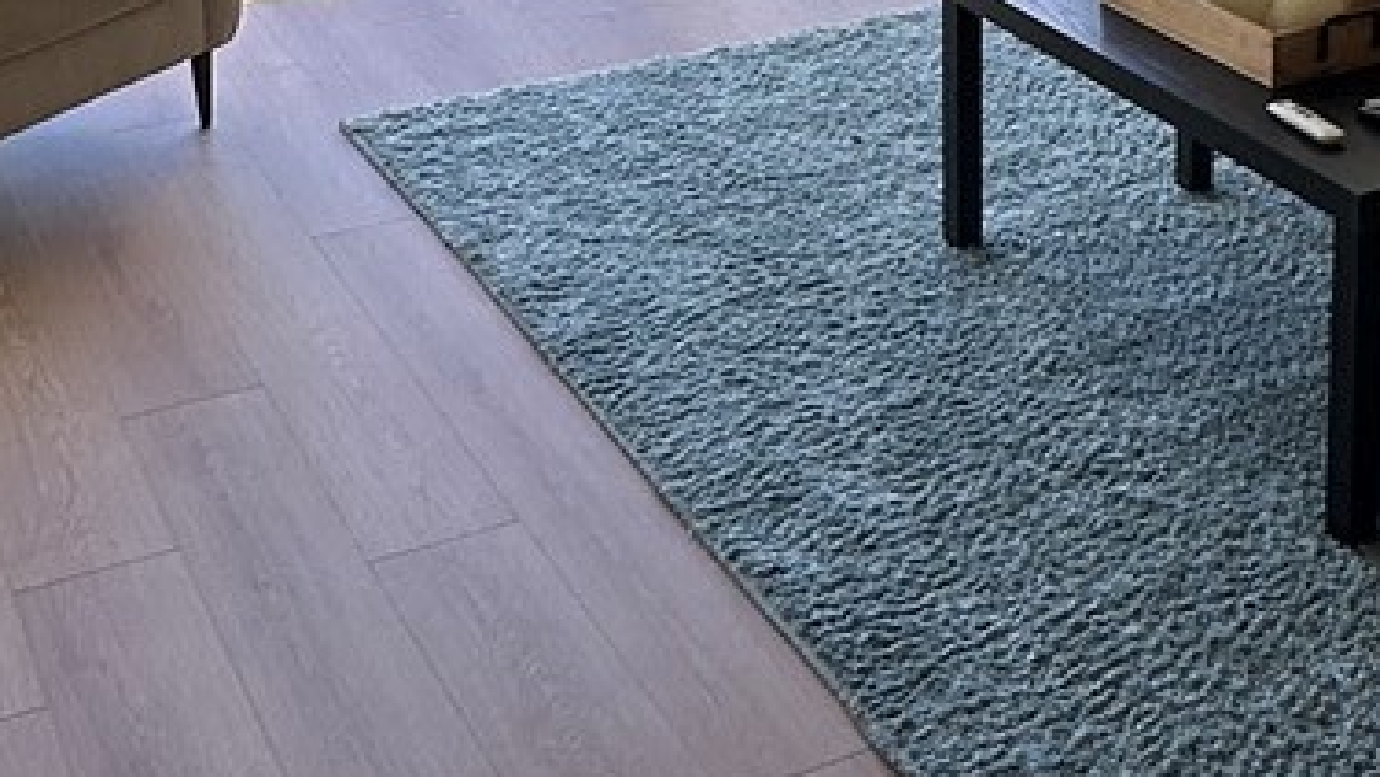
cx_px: 1056
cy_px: -442
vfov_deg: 16.6
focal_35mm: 65
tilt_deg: -7.0
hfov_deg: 31.7
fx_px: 2379
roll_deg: -1.6
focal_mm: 2.22
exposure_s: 1/149
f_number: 2.2
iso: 40
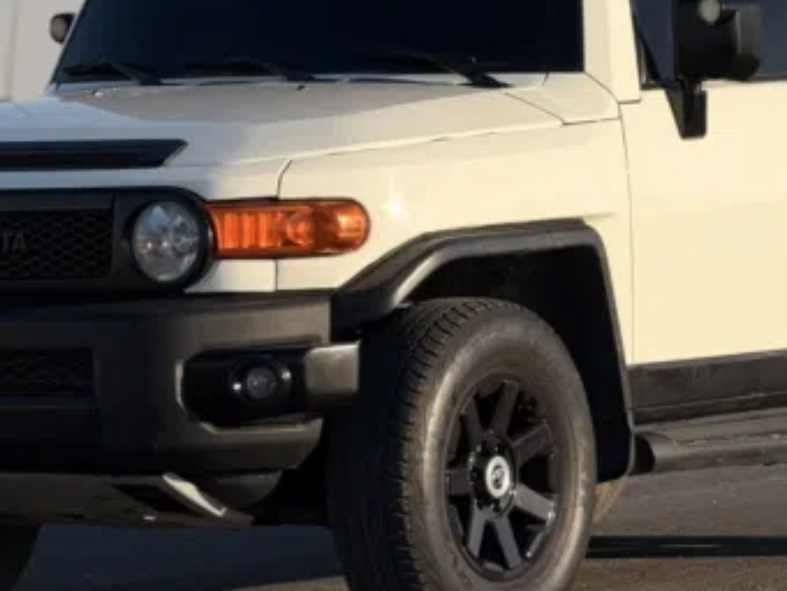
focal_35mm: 188
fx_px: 4274
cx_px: 518
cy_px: 220
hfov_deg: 10.5
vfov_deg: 7.9
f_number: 2.8
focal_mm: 16.89
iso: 20
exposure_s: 1/779
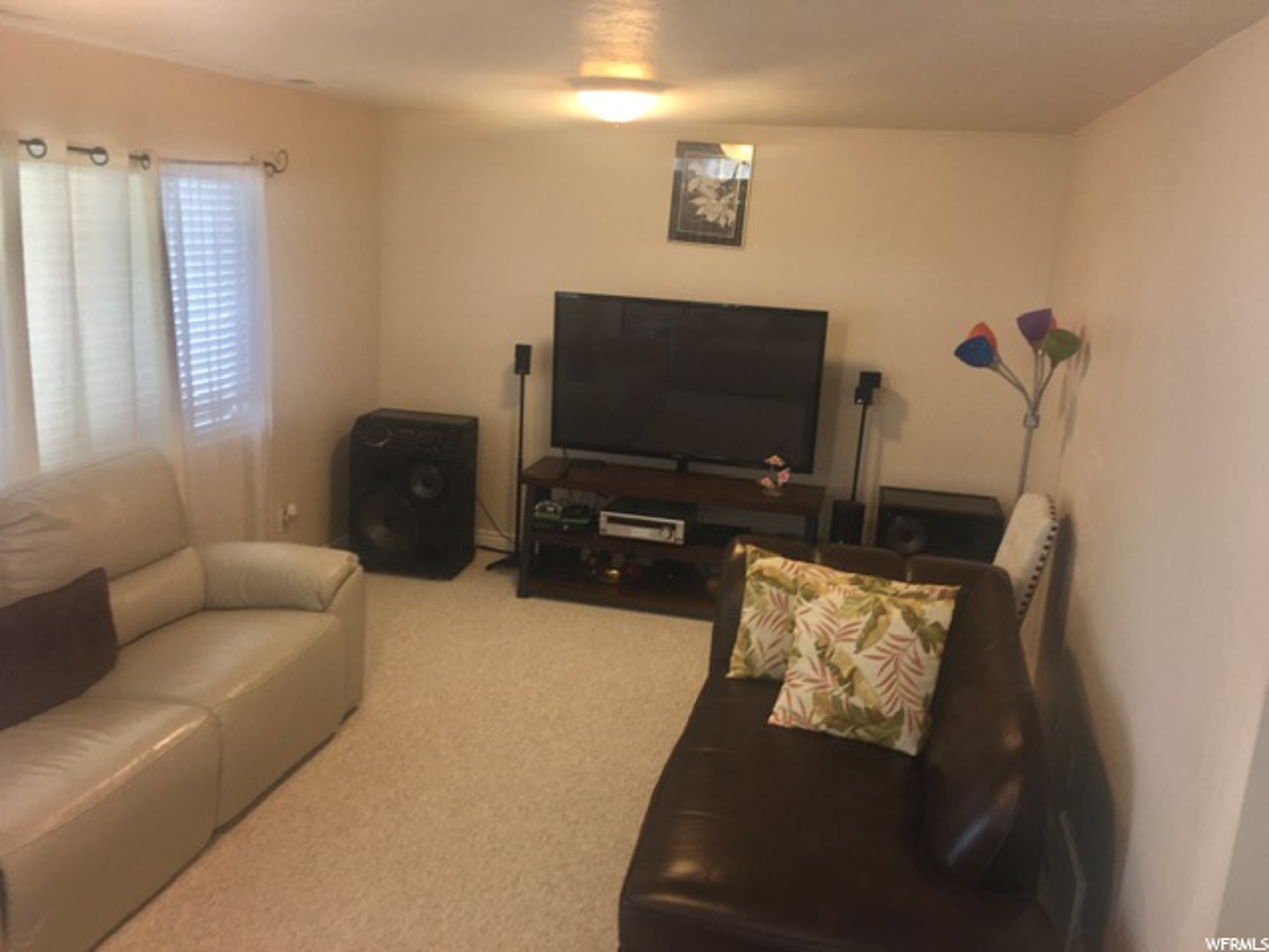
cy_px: 476
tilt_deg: -11.7
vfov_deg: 48.2
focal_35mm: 29
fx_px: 1063
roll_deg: -3.4
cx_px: 634
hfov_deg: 61.7
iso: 32
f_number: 2.2
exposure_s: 1/30
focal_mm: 4.15
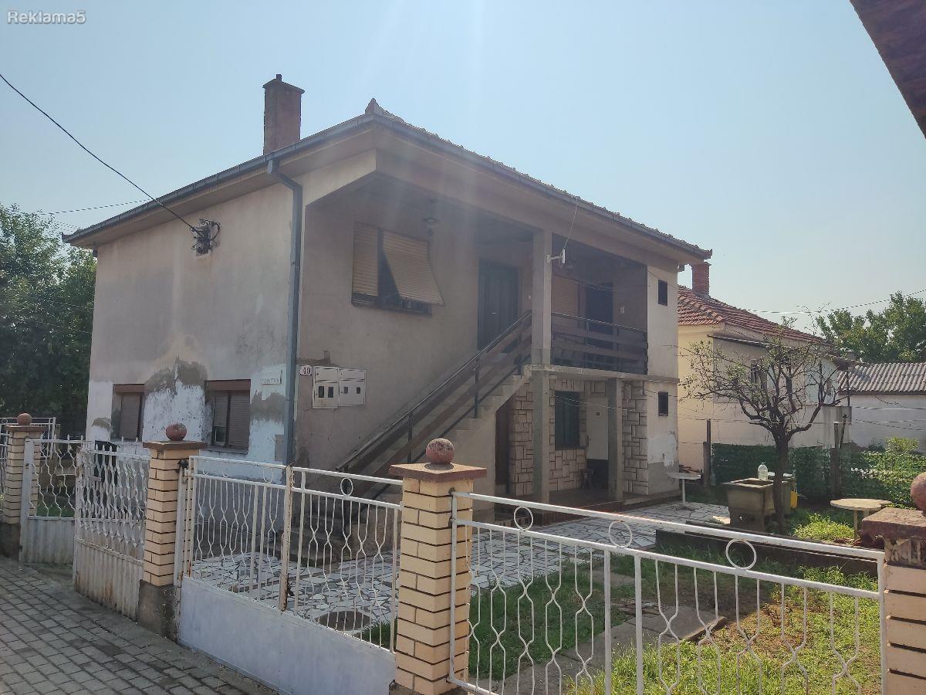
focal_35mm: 25
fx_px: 669
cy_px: 348
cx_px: 463
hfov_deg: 69.4
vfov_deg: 54.9
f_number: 1.79
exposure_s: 1/3465
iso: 50
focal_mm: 4.71
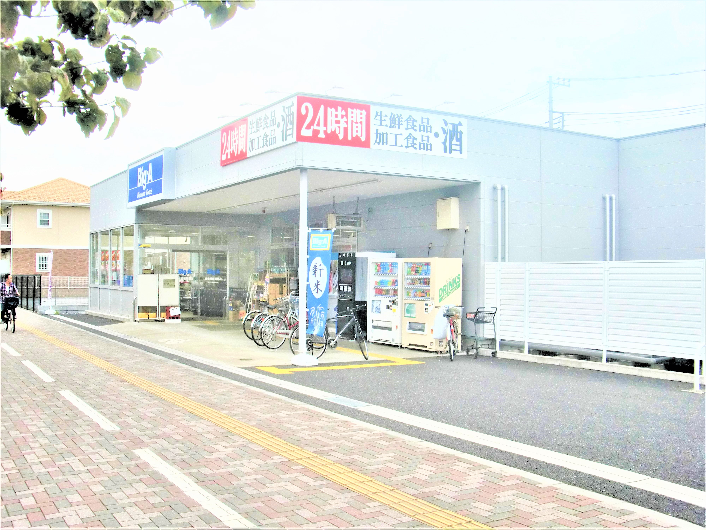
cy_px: 265
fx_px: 775
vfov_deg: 37.7
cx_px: 353
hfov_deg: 49.0
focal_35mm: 38
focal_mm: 6.66
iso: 64
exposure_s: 1/200
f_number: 3.9
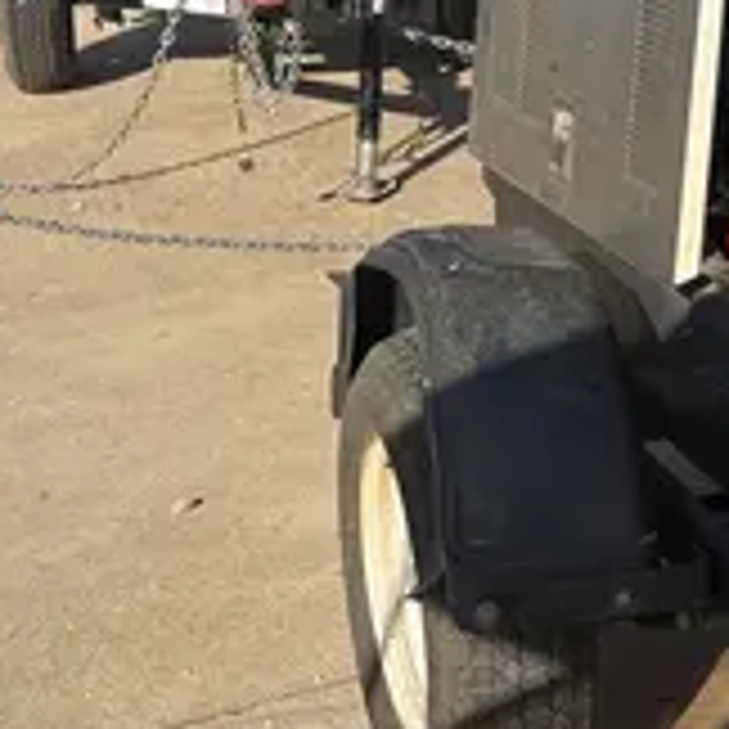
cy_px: 65
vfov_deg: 21.7
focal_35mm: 78
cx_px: 958
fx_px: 1858
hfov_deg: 20.2
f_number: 1.6
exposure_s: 1/3311
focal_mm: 5.96
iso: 50
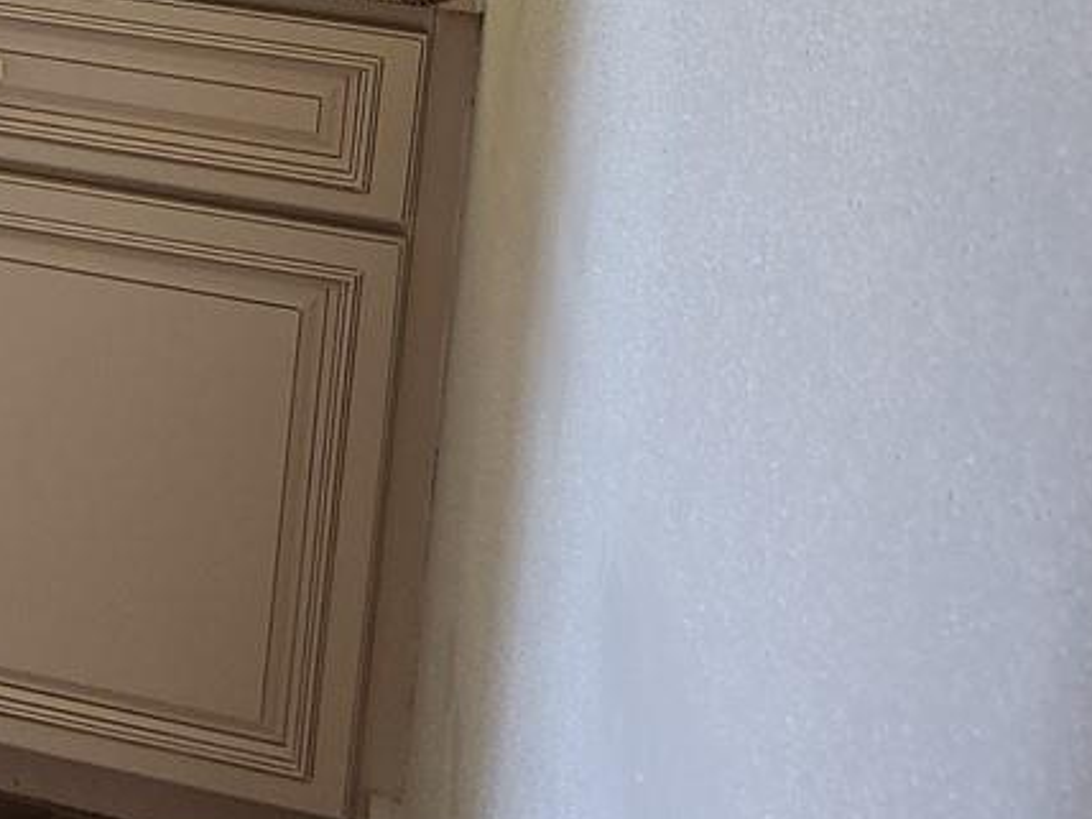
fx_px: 2713
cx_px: -765
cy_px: -357
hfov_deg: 18.6
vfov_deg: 15.9
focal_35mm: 86
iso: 640
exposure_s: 1/120
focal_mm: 5.4
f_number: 1.8
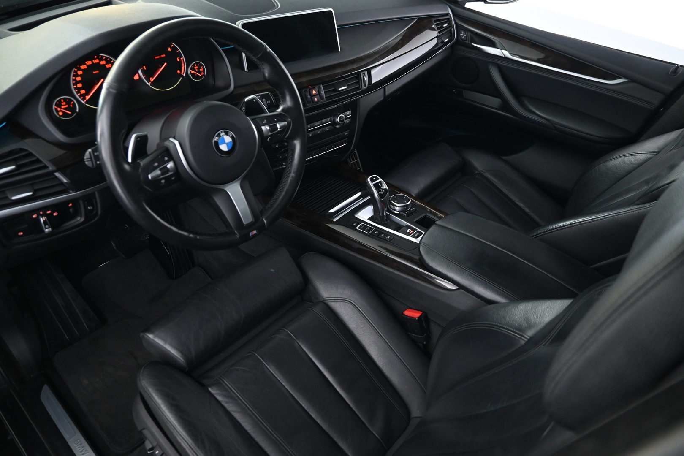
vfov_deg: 53.1
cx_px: 342
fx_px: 456
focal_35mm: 24
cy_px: 228
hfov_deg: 73.7
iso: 1600
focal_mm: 16
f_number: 3.5
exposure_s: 1/8
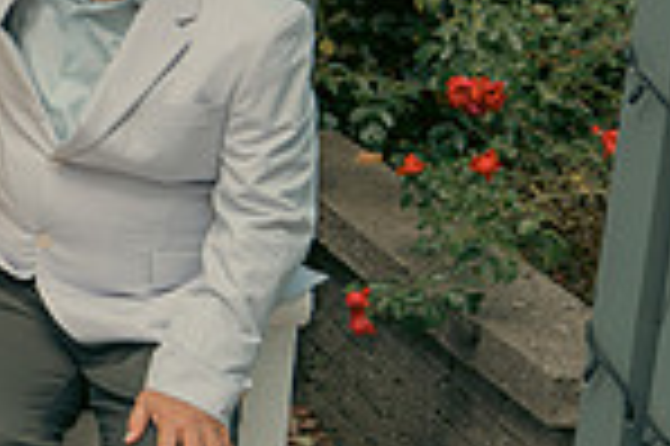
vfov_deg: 11.6
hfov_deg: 14.9
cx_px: -585
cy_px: 2
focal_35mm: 117
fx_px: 2175
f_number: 5
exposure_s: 1/160
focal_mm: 30
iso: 125
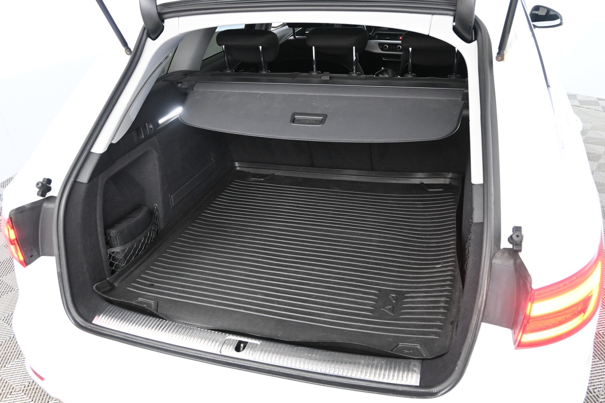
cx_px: 302
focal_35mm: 30
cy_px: 202
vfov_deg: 43.6
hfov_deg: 61.9
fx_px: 504
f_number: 5
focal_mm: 20
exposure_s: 1/30
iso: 3200
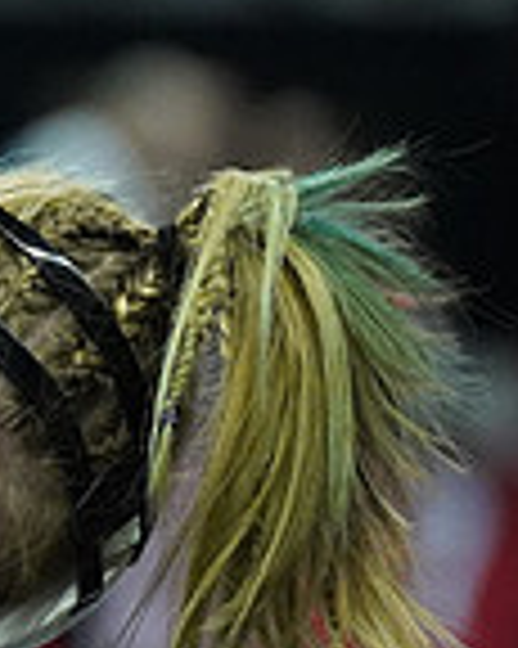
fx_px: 16364
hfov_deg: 1.8
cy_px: 513
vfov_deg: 2.3
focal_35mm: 853
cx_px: -725
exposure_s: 1/1250
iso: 6400
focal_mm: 150
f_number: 2.8
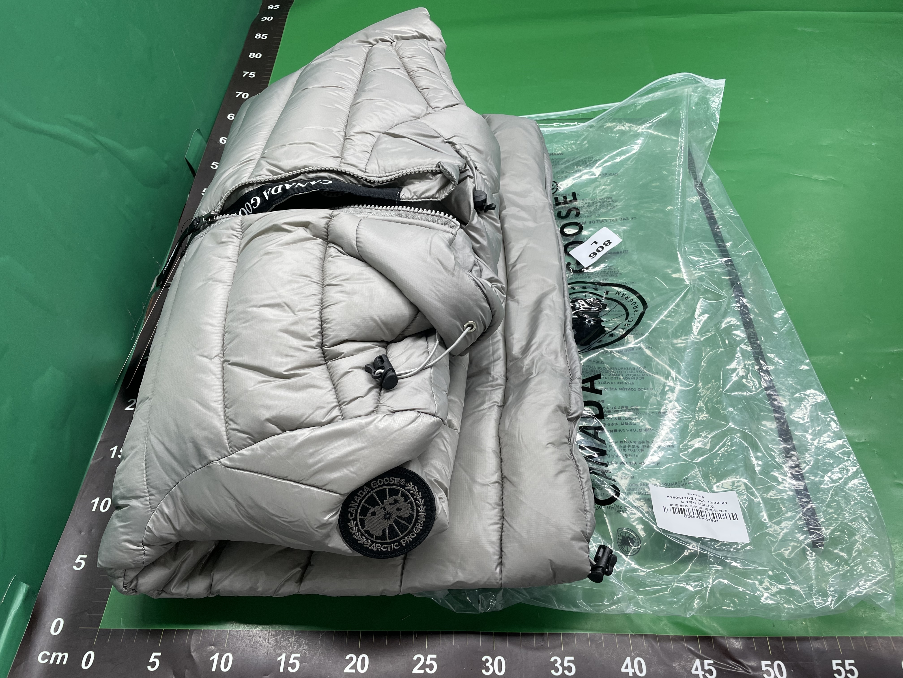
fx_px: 678
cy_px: 339
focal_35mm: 26
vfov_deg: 53.1
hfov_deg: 67.3
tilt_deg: -51.3
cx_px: 452
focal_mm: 4.2
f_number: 1.6
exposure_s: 1/100
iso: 50
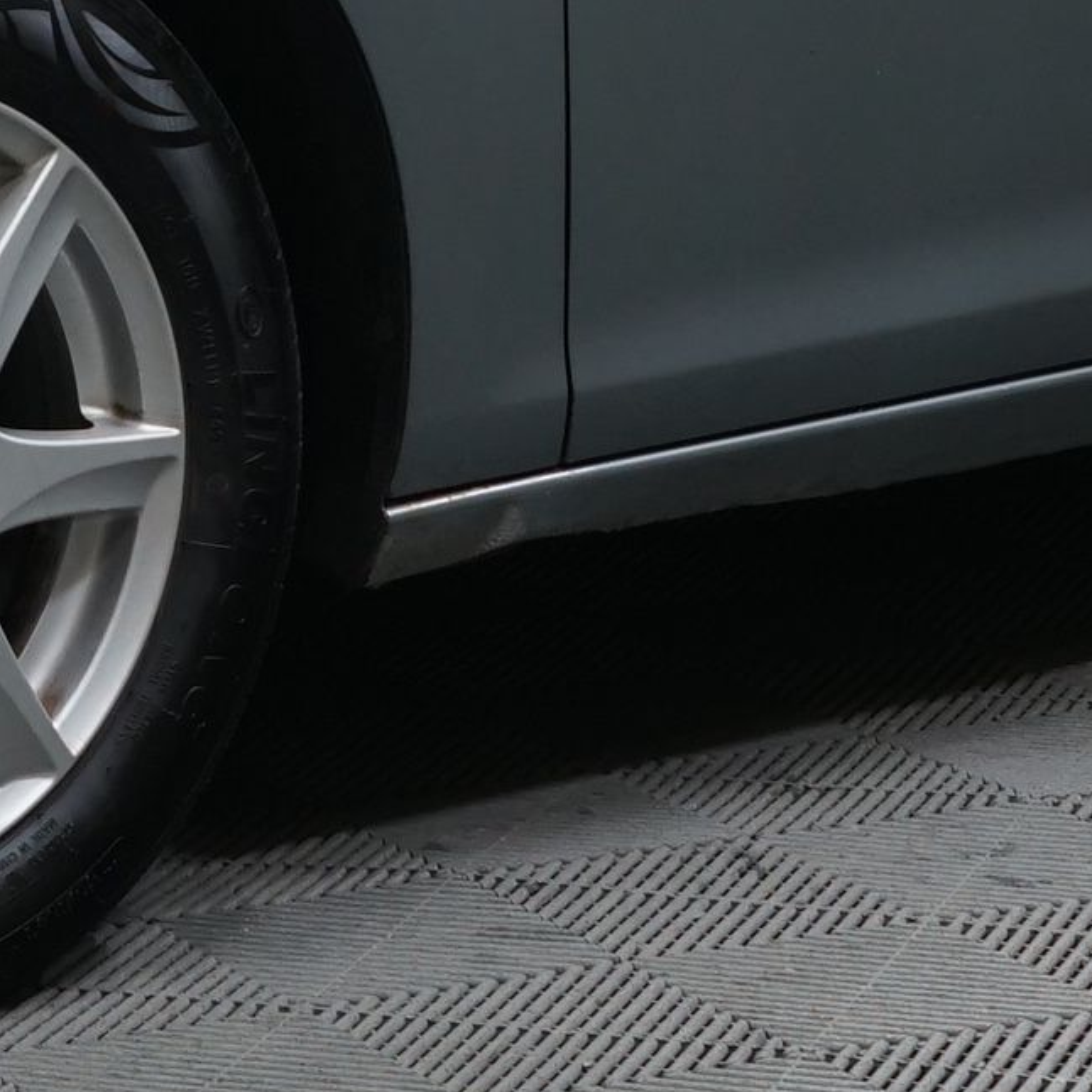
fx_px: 6282
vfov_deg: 9.7
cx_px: 323
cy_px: -436
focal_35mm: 176
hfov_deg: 9.9
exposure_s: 1/20
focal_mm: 34
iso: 800
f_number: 5.6
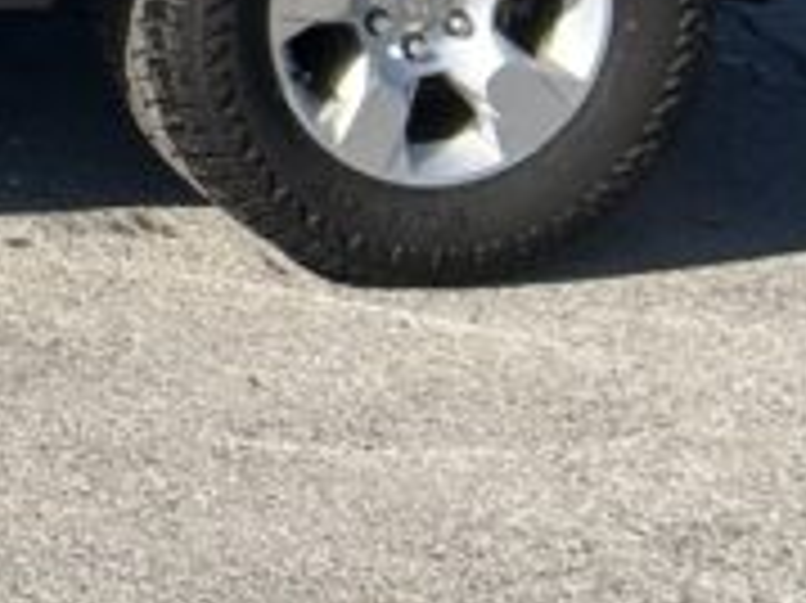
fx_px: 3467
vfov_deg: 9.3
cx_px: -869
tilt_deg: -4.9
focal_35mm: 149
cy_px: -648
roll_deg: -1.4
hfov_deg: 11.7
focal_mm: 5.7
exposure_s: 1/2695
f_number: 1.5
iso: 50
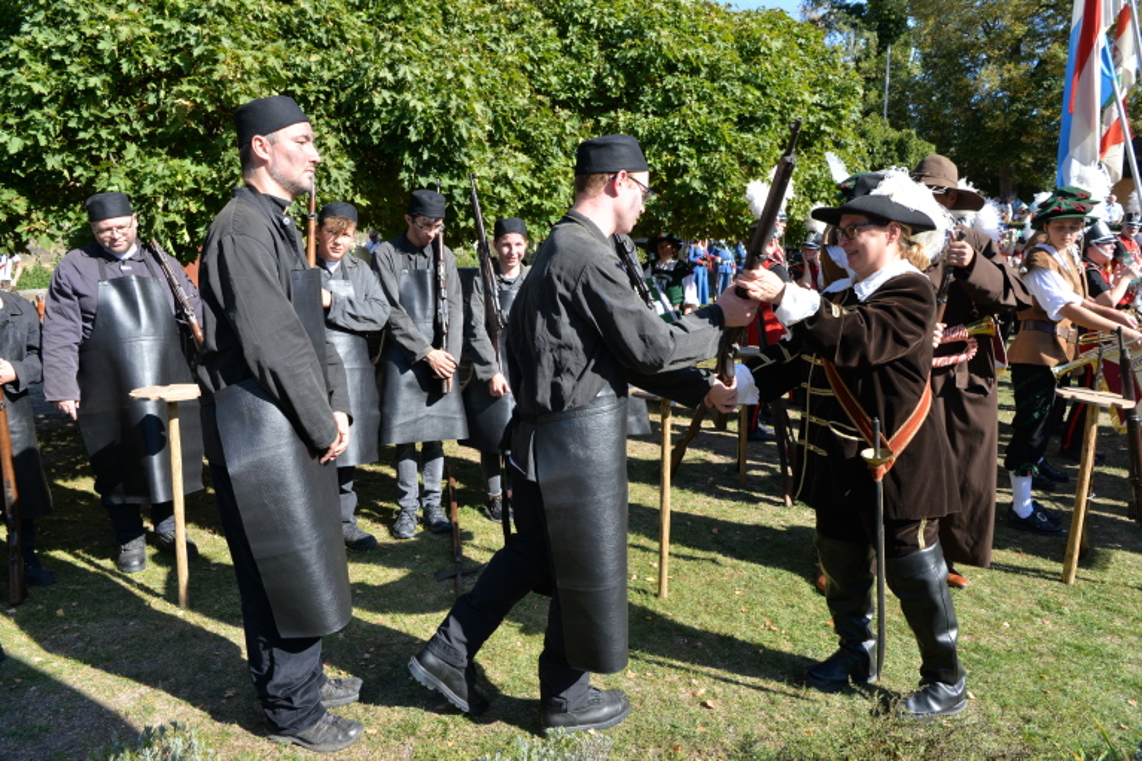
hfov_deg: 73.8
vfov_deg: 53.1
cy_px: 380
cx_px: 571
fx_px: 761
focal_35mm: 24
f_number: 11
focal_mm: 24
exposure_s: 1/500
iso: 500
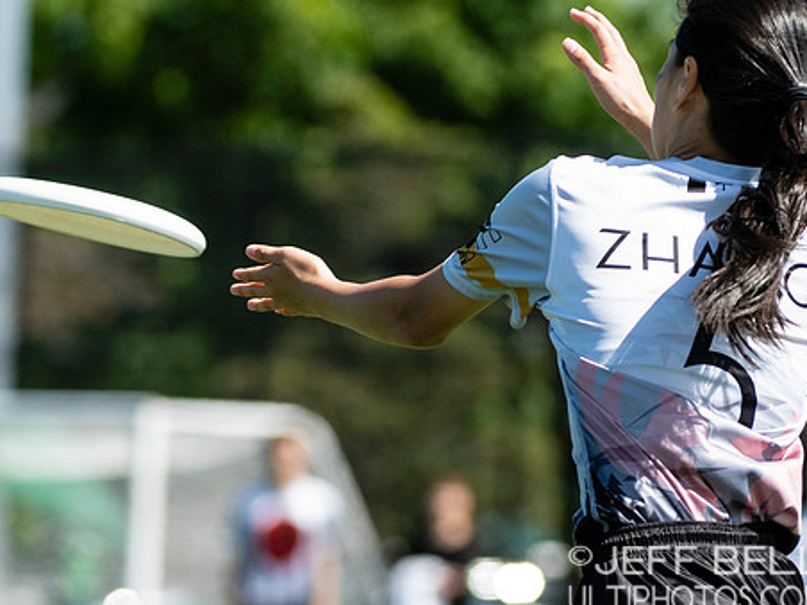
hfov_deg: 3.2
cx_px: 468
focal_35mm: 615
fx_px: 14337
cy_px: 517
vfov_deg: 2.4
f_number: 4
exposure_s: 1/1600
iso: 250
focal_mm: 200
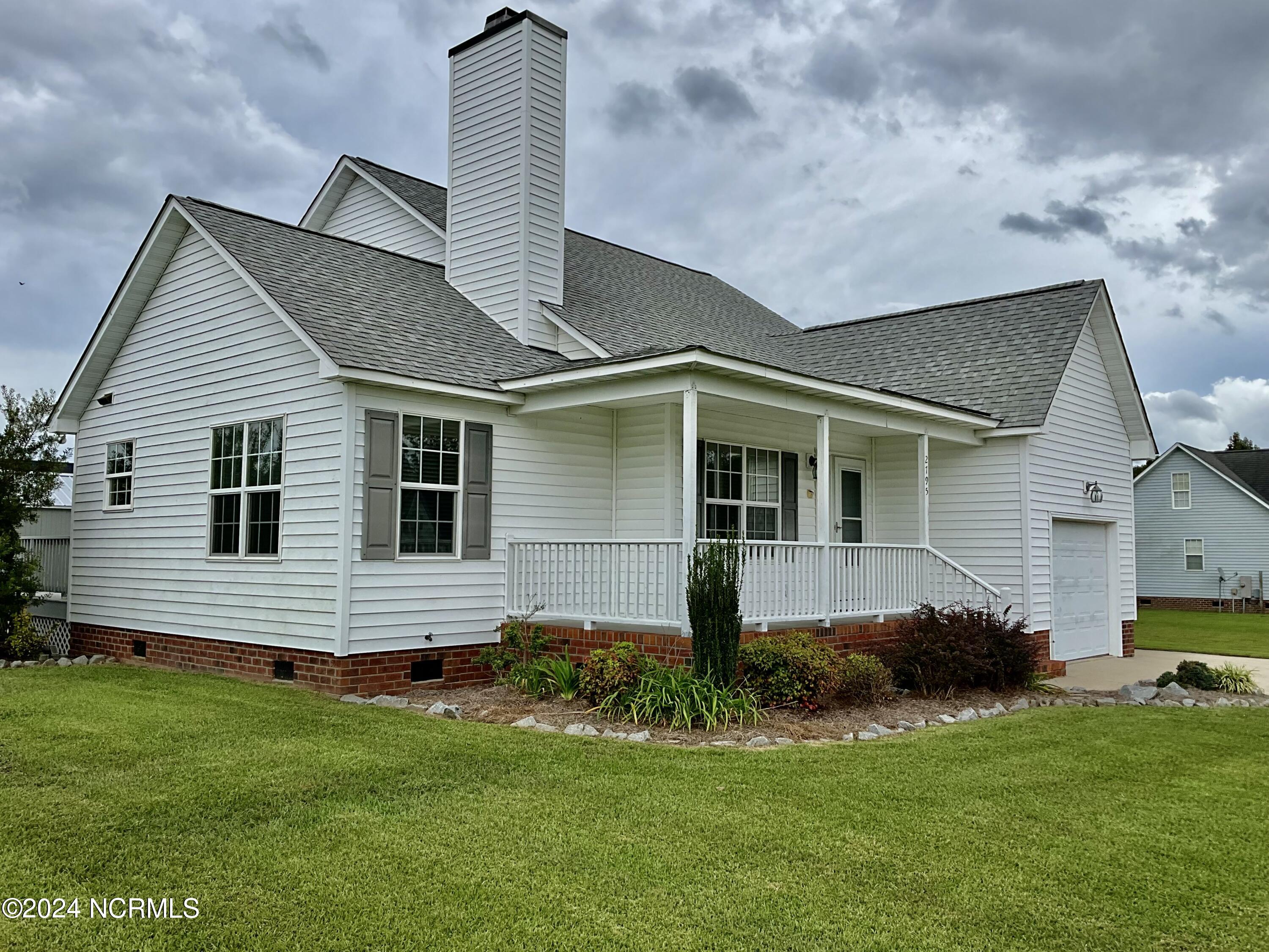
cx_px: 634
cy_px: 476
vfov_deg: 48.2
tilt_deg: +3.1
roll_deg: -0.7
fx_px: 1063
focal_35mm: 29
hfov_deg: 61.7
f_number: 1.8
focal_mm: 3
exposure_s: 1/1626
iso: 25
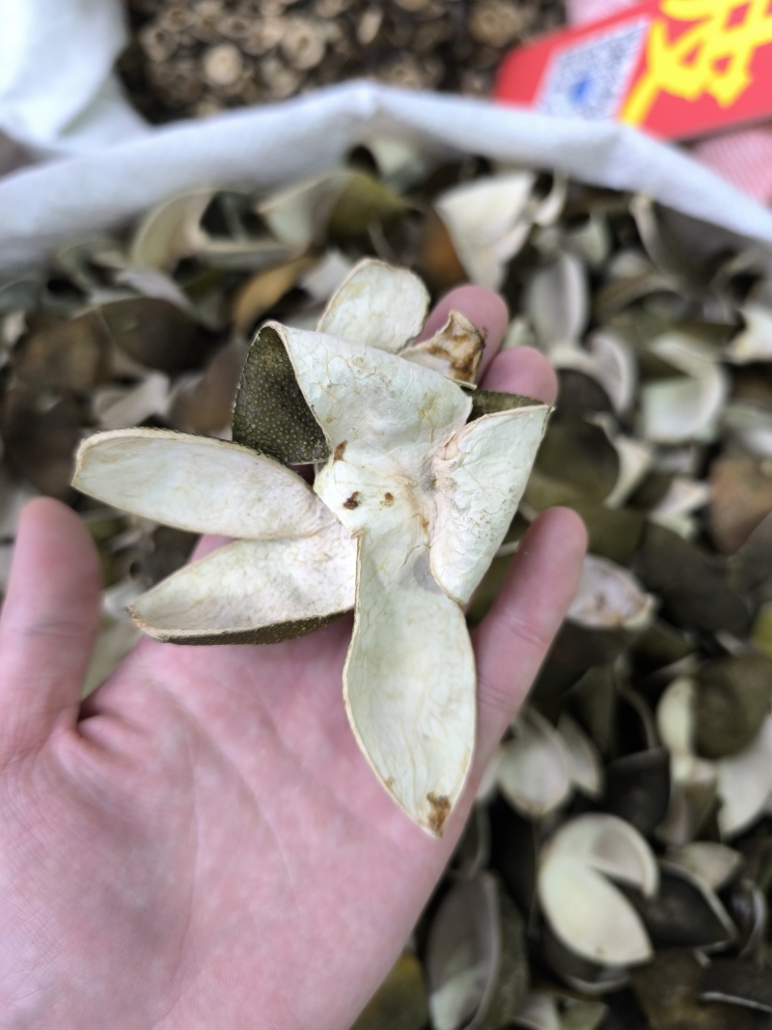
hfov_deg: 58.9
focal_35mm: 23
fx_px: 684
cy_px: 515
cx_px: 386
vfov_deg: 73.9
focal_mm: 6.14
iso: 1250
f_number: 1.65
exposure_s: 1/50
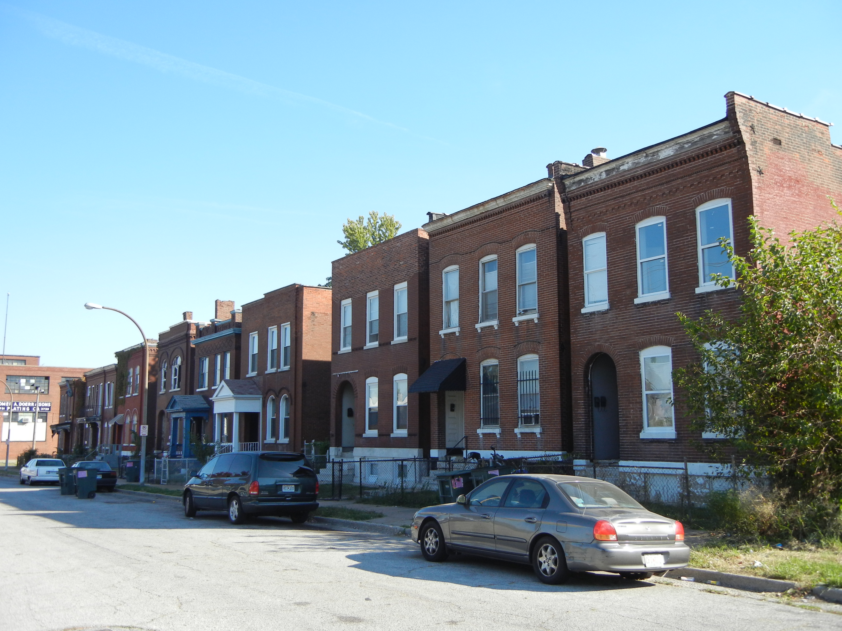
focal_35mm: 34
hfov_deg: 54.0
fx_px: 827
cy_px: 316
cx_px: 421
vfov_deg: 41.8
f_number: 3.6
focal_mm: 6.2
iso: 160
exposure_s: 1/592
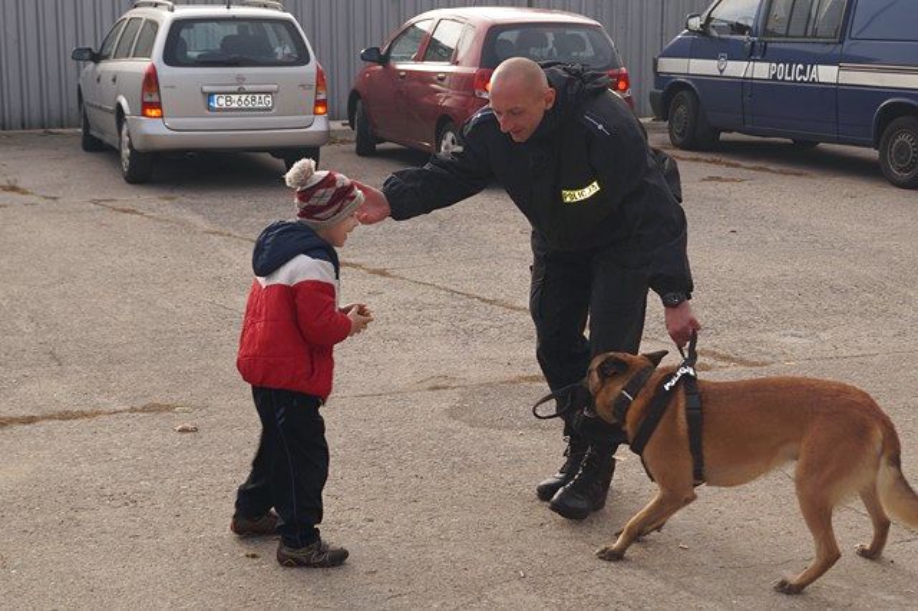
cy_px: 306
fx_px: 1338
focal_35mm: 52
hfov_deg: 37.9
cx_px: 459
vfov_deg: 25.7
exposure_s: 1/160
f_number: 8
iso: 100
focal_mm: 35
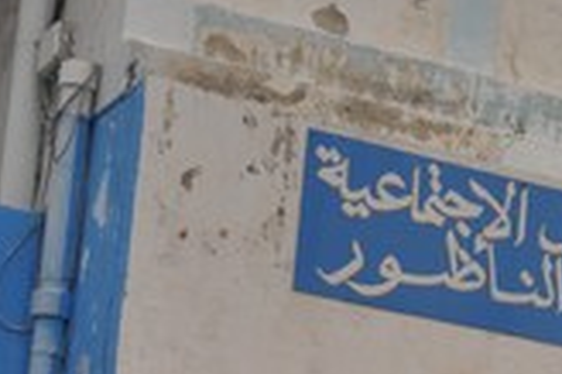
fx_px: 2558
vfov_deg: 8.2
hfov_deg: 11.6
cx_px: 1007
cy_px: 582
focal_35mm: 164
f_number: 11
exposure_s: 1/200
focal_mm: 28
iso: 200
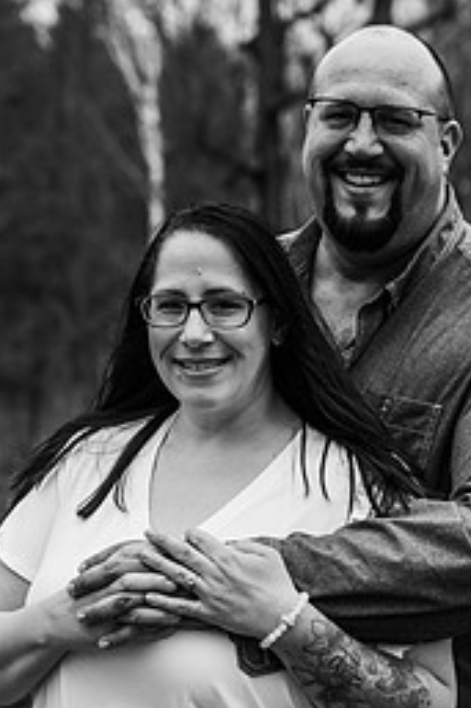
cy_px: 311
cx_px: 267
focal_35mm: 119
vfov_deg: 17.2
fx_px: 2338
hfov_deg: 11.5
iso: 400
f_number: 4
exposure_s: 1/1000
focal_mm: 68
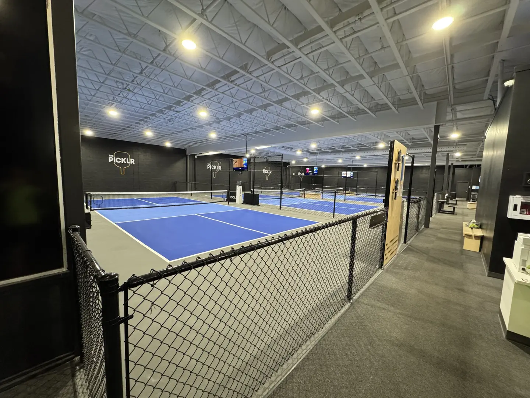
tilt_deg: -6.4
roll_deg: -3.0
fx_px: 214
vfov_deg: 85.7
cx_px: 265
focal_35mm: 14
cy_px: 199
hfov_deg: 102.1
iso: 250
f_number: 2.2
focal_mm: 2.22
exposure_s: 1/60
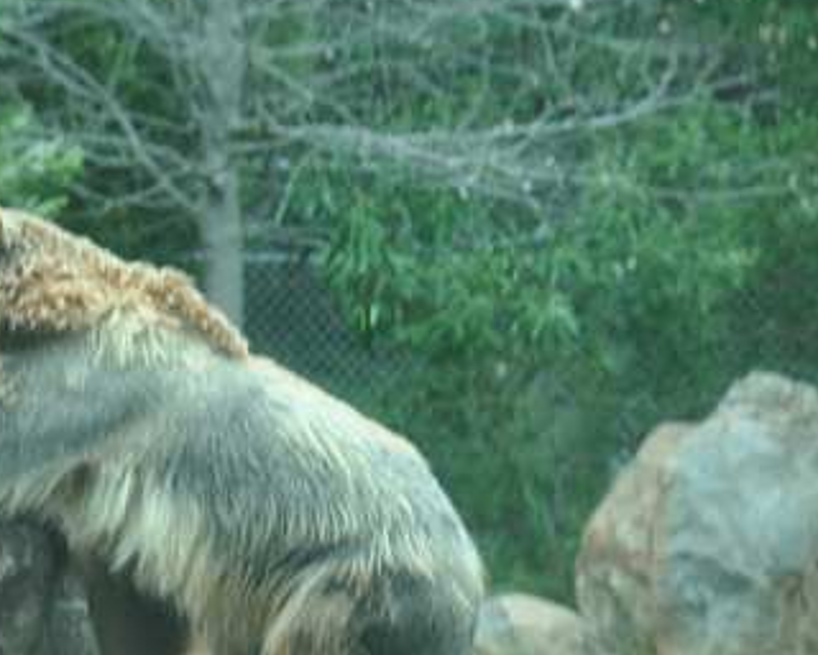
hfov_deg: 4.6
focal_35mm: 420
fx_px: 10164
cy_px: 331
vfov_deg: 3.7
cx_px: 89
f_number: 5.6
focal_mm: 165
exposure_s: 1/200
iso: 320
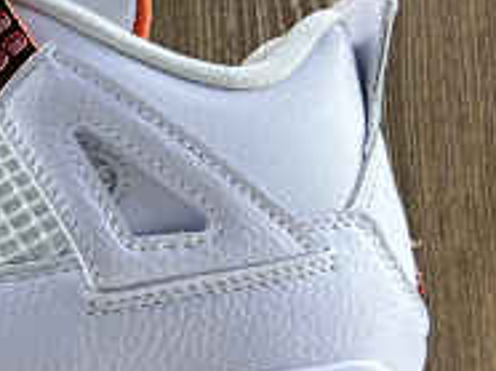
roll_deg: -0.4
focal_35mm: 112
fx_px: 1603
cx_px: -157
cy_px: 240
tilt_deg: +2.7
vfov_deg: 13.2
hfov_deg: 16.6
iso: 40
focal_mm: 5.7
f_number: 1.5
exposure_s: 1/216
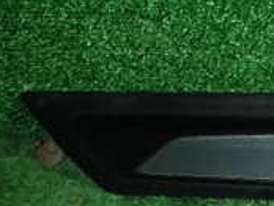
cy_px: 173
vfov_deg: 17.0
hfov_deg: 19.4
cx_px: 427
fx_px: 682
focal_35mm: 86
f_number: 5.6
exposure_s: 1/30
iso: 200
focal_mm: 4.5
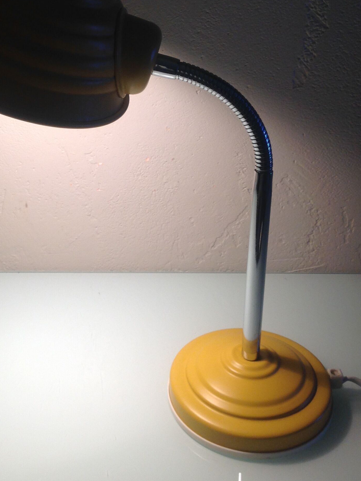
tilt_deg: -25.0
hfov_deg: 29.5
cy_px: 197
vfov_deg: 38.8
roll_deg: +4.0
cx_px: 121
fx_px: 681
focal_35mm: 49
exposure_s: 1/25
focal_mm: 4.28
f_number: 2.4
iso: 50
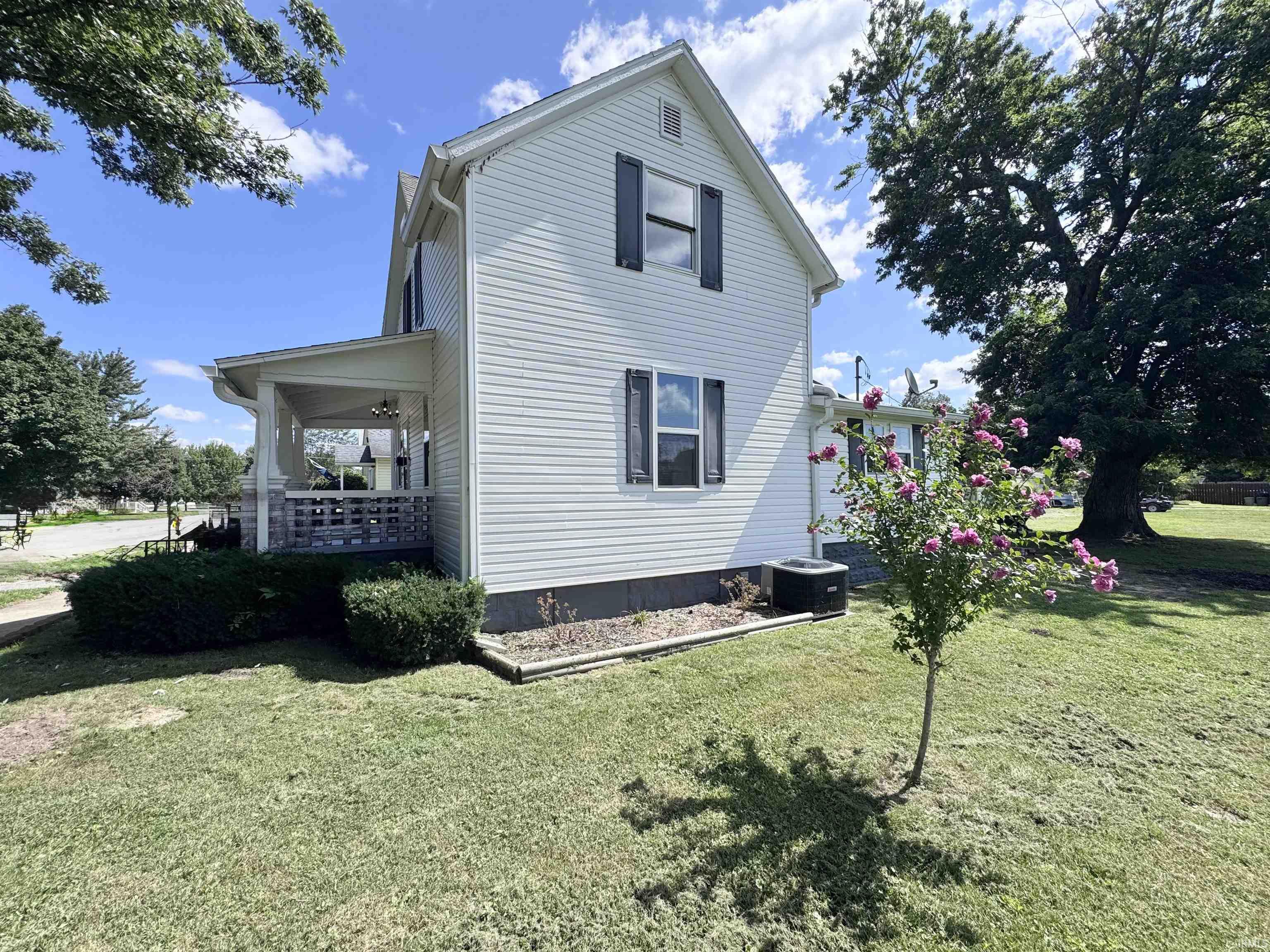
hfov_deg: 102.1
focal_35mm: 14
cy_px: 476
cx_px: 635
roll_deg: +0.2
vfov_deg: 85.7
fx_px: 514
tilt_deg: +0.7
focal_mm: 2.22
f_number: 2.2
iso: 50
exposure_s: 1/1976
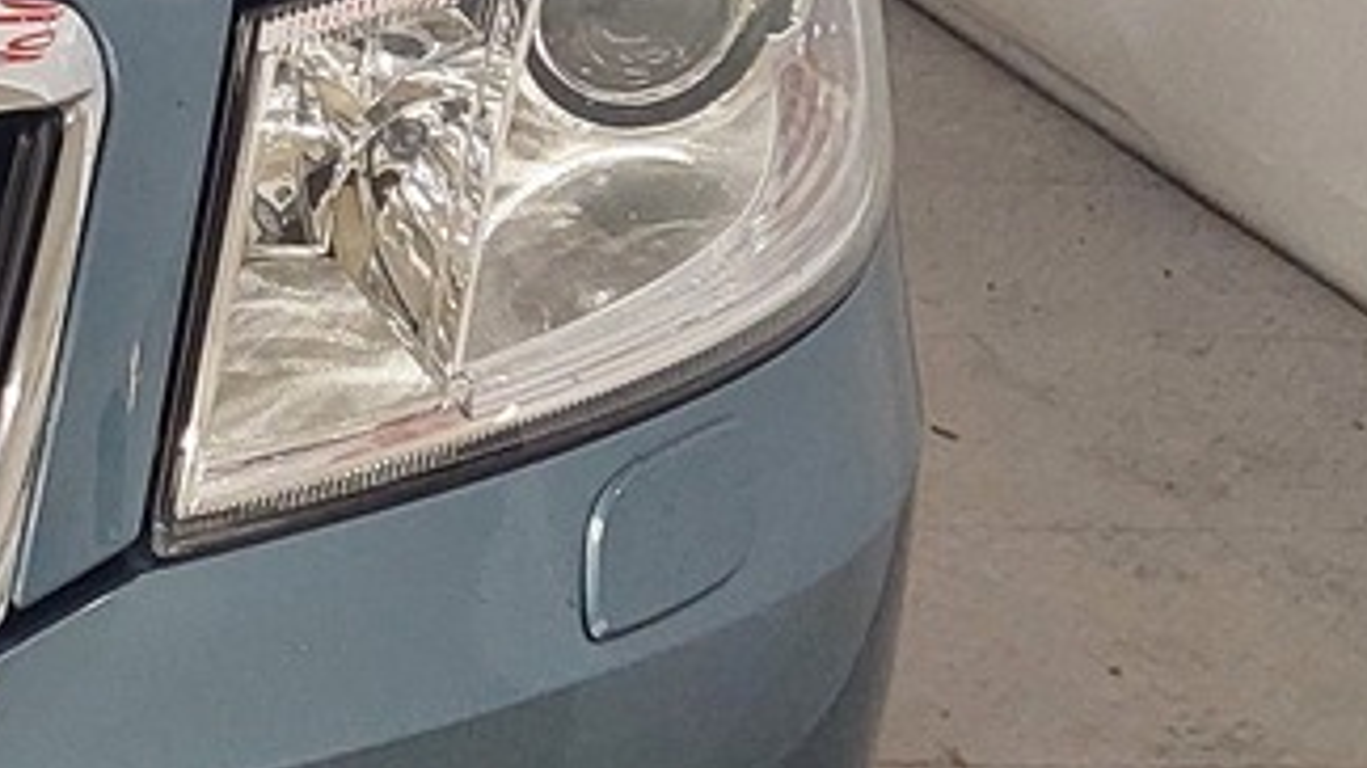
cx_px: -1207
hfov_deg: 15.0
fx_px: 4384
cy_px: -190
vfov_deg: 9.8
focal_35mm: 121
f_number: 1.8
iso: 160
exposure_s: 1/50
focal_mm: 5.23
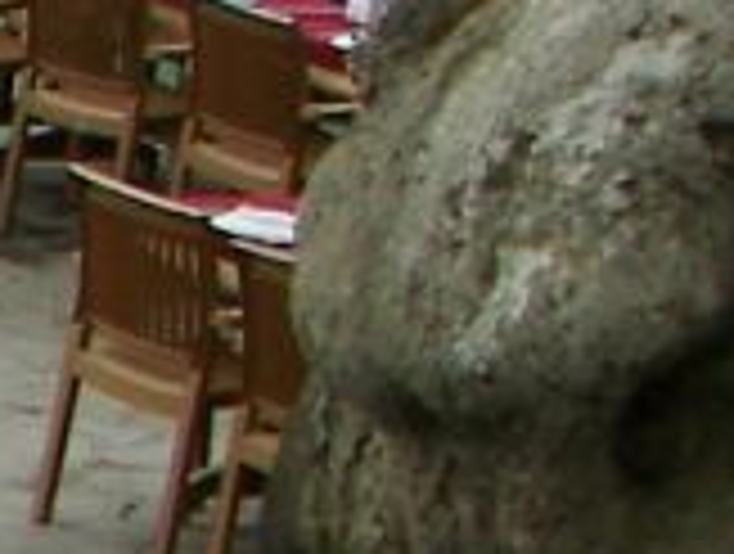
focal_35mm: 282
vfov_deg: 5.2
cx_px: -1810
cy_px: 901
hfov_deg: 6.2
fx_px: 5993
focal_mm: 6
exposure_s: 1/400
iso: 50
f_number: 2.8
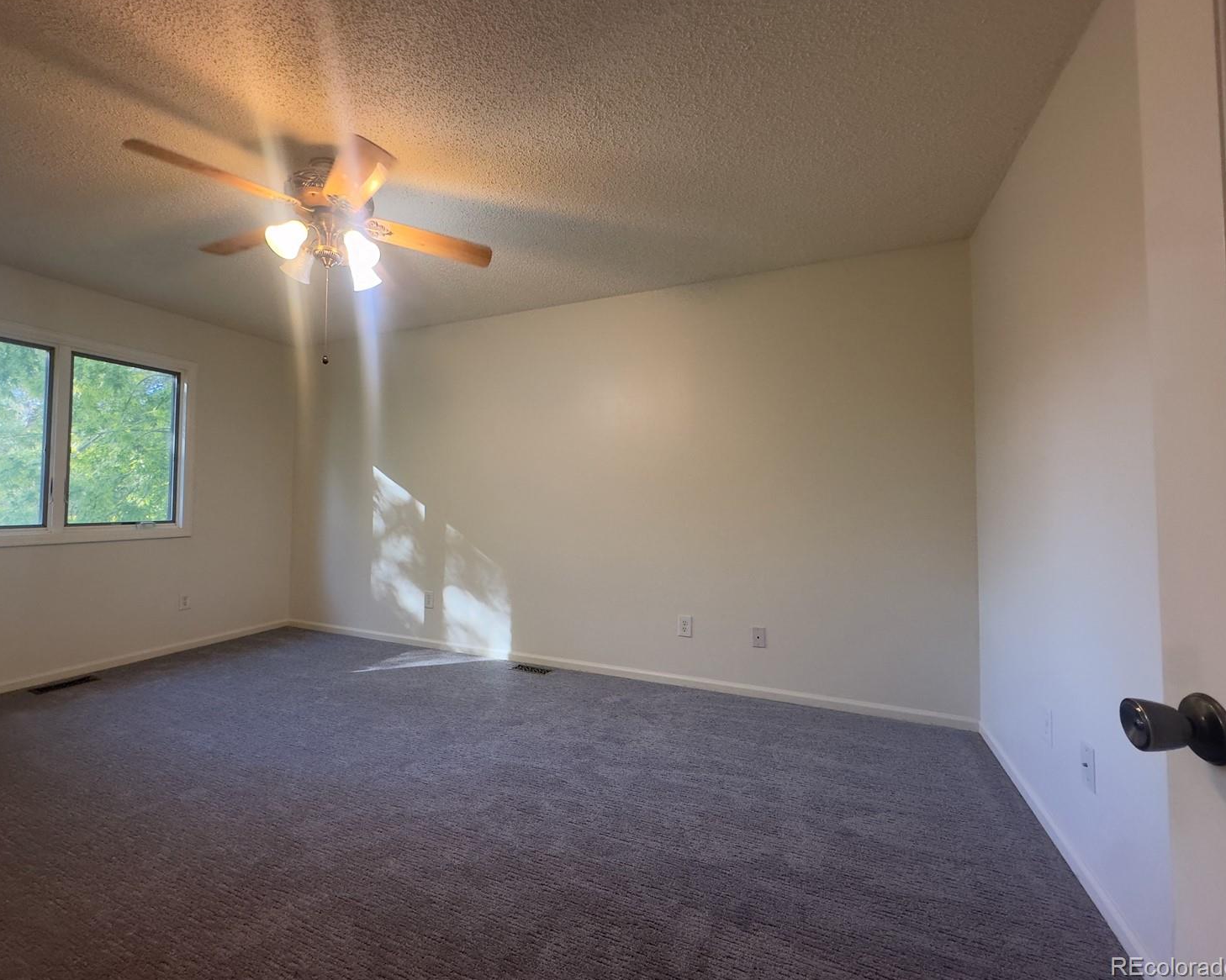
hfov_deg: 96.7
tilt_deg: +1.8
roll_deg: -0.6
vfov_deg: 84.0
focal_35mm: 15
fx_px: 544
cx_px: 574
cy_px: 480
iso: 250
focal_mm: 2.22
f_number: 2.2
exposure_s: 1/120
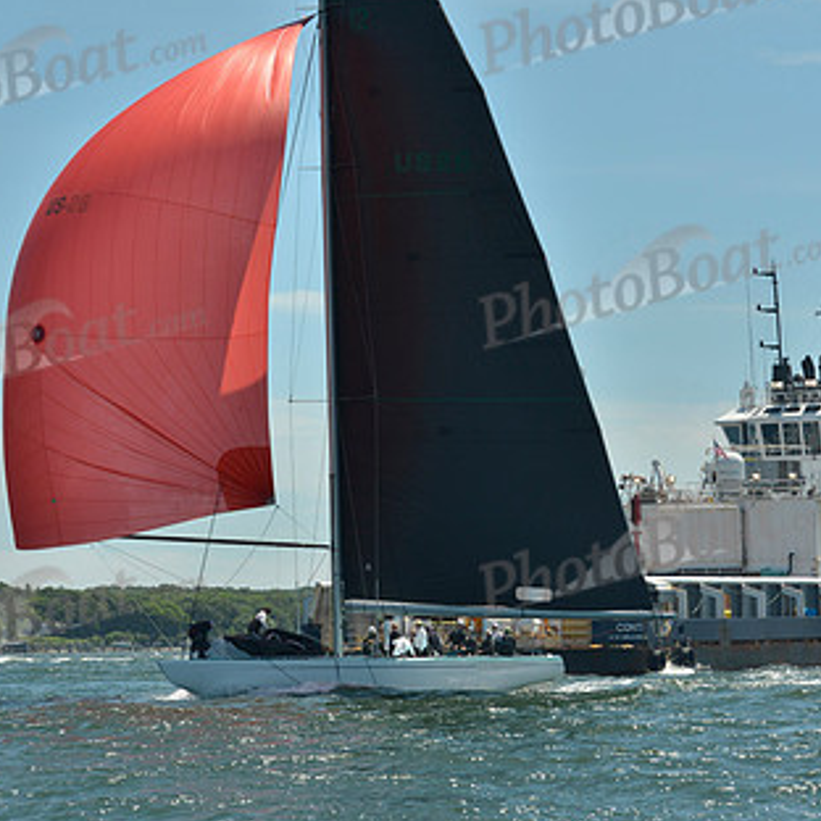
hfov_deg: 12.3
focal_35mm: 142
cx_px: 343
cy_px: 182
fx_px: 3810
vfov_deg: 12.3
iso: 280
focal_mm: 90
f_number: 8
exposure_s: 1/1250
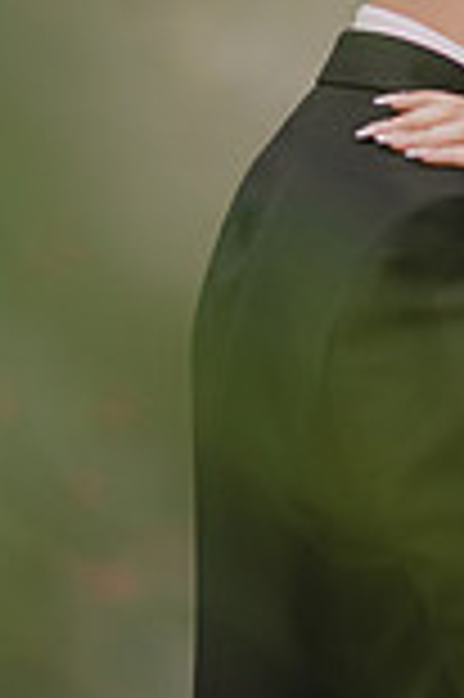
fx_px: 4766
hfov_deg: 5.5
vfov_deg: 8.4
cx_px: 646
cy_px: 396
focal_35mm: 246
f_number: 1.8
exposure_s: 1/250
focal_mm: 85
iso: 250
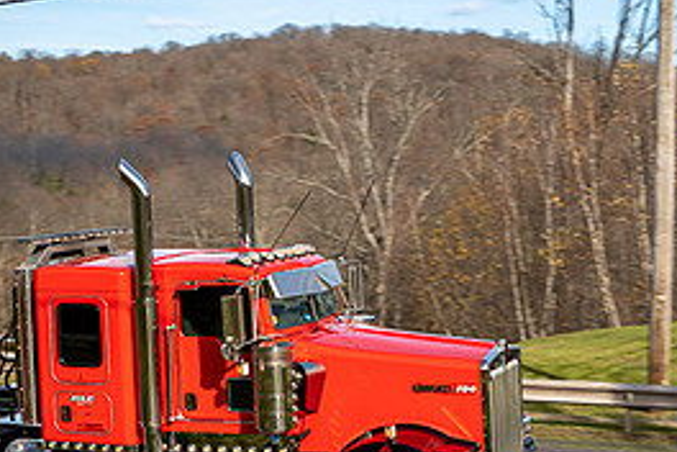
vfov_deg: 17.7
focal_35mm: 77
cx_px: 269
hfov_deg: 26.3
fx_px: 1448
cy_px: 274
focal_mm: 35
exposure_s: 1/160
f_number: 2
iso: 100
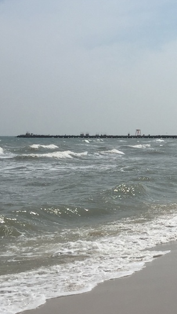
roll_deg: -1.0
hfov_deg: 16.3
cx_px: 235
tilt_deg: +2.6
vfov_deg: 30.0
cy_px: 111
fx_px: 584
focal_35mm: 70
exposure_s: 1/6623
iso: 32
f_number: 2.2
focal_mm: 4.15
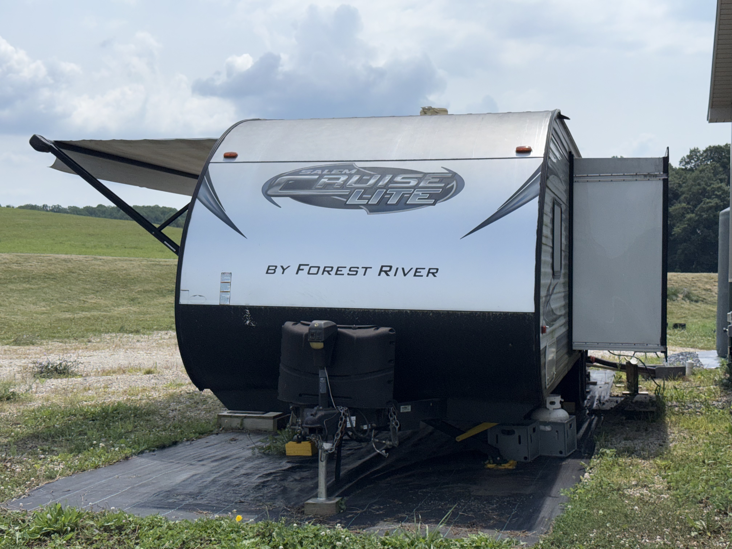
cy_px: 274
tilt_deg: +1.2
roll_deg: -1.5
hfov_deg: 39.7
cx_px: 366
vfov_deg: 30.3
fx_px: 1015
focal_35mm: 48
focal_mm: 6.76
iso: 50
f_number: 1.78
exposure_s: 1/7874
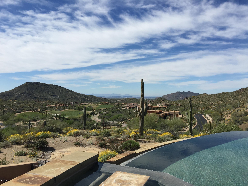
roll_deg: -0.6
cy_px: 93
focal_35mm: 29
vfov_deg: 48.2
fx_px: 208
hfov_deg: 61.7
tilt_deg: +0.4
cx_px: 124
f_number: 2.2
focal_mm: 4.15
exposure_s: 1/3597
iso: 32
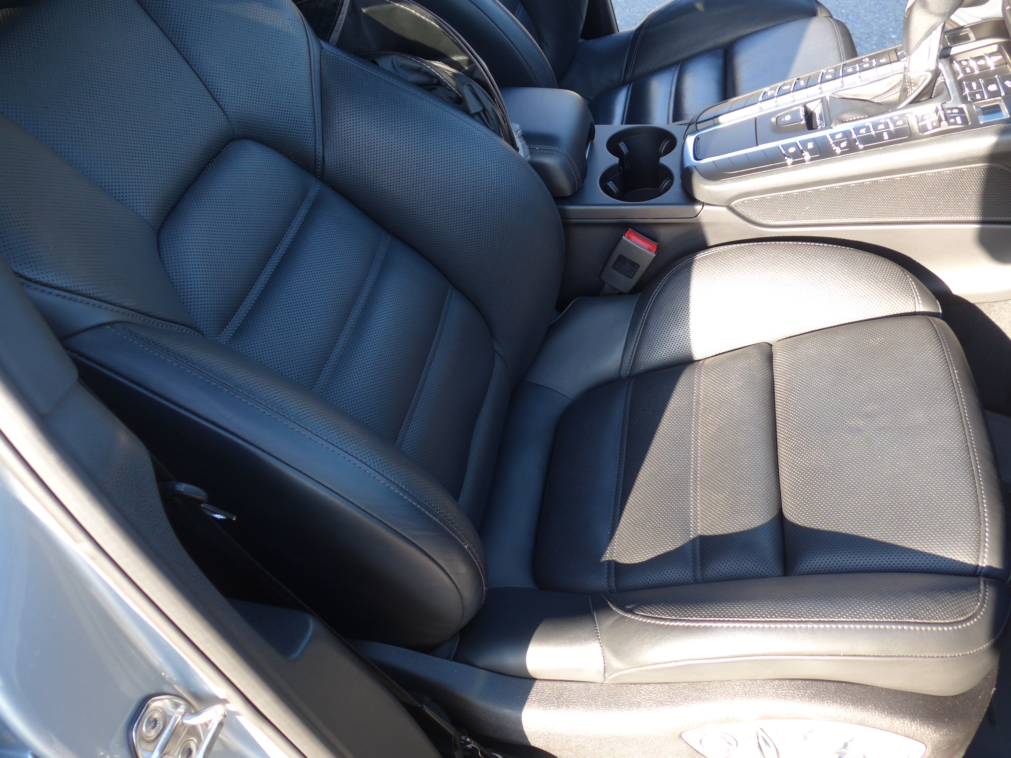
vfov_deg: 48.2
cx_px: 506
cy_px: 379
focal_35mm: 29
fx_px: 847
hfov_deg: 61.7
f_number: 2.2
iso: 80
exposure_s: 1/100
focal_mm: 6
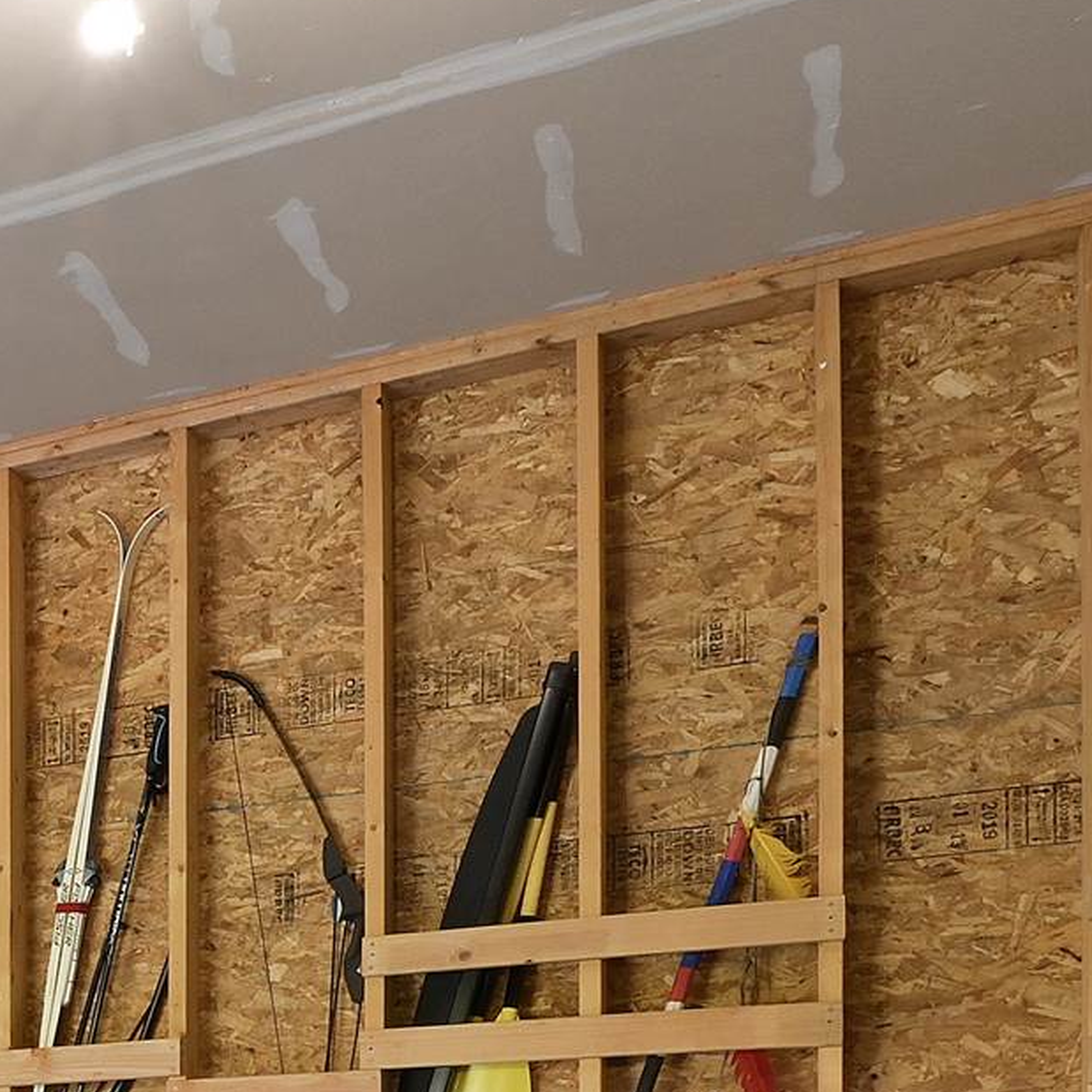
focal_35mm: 59
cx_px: -909
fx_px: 2106
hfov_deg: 20.2
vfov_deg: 26.4
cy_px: 1244
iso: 1000
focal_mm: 14
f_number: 14
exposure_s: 1/8
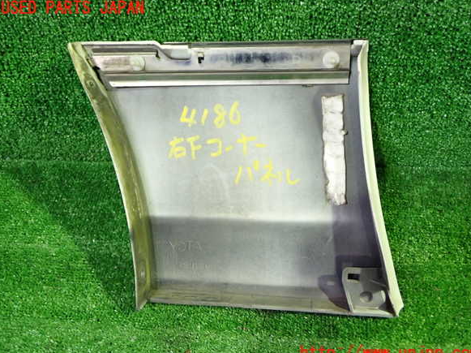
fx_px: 422
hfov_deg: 58.4
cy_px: 181
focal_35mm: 31
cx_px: 240
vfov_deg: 45.4
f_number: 2.3
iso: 640
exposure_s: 1/30
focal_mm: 5.4
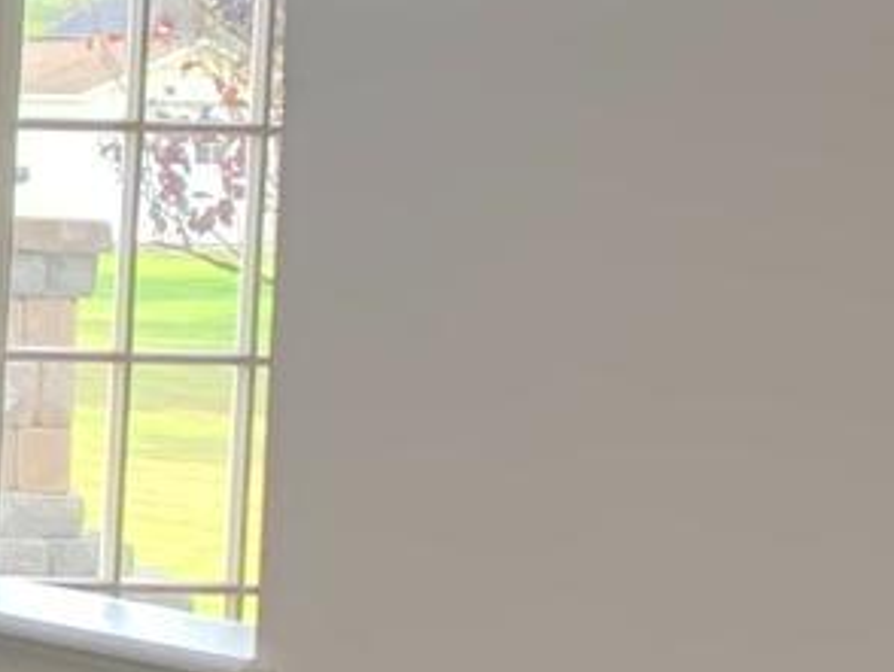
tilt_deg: -3.5
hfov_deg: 8.4
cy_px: 410
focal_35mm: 181
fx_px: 4678
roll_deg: -1.8
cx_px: -2147
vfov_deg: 8.2
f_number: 1.8
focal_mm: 4.25
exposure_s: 1/120
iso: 100
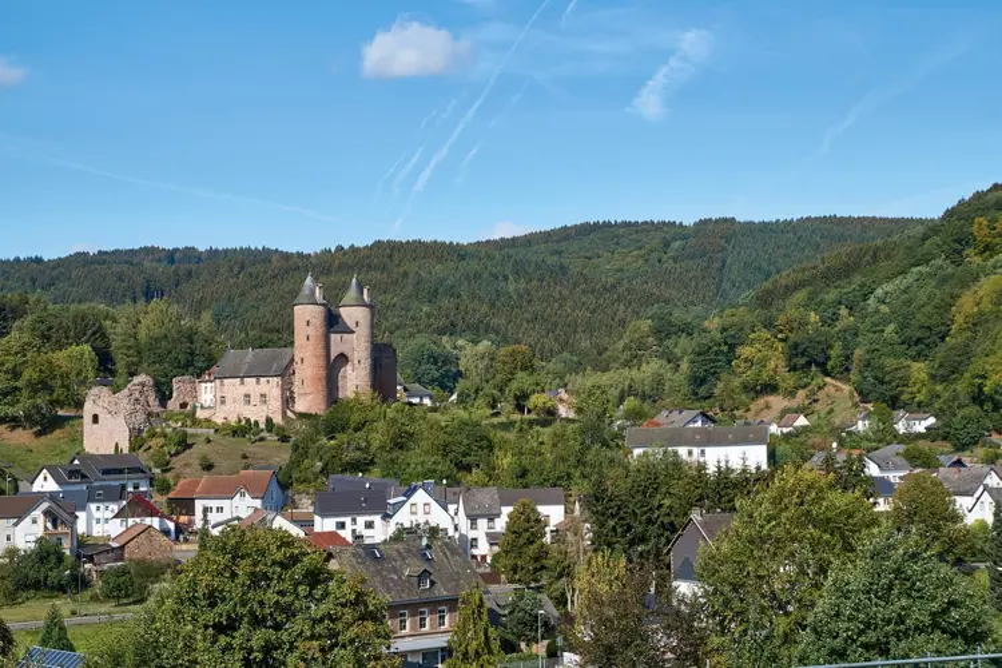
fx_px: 1670
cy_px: 334
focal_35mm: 60
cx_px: 501
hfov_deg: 33.4
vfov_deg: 22.6
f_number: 8
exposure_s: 1/250
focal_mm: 40
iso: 100
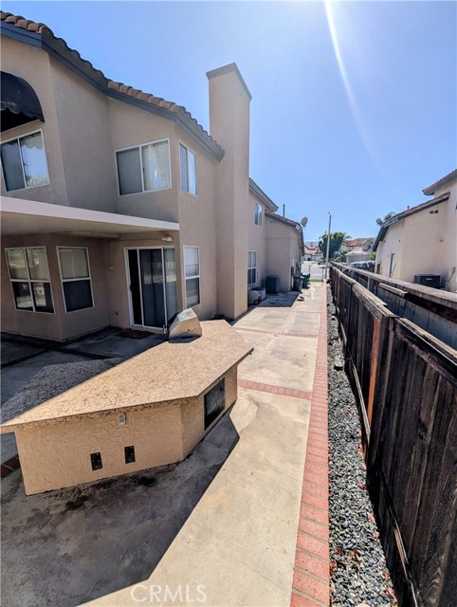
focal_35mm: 12
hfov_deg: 94.6
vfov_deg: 110.5
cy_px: 304
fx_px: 211
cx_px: 228
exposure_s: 1/6494
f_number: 1.7
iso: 51
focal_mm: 2.02
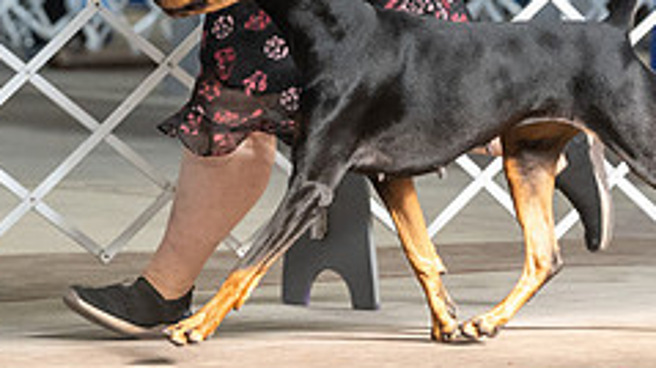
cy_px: -74
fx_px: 7370
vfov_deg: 2.9
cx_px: 490
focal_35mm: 424
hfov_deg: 5.1
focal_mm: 143
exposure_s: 1/400
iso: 6400
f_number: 4
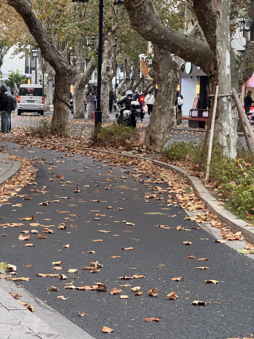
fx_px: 1174
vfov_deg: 16.4
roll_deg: -1.5
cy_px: 170
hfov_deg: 12.3
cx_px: 127
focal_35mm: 120
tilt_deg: -4.0
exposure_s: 1/99
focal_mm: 15.66
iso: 200
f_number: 2.8
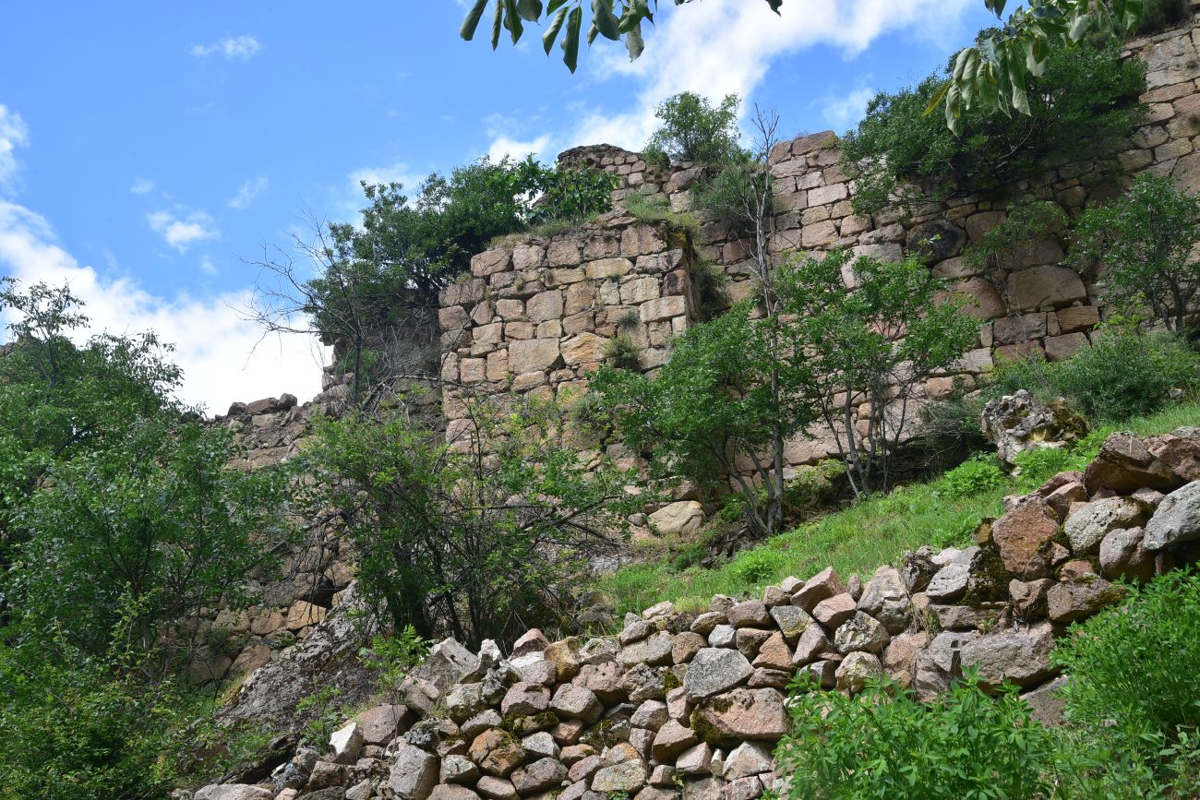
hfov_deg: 39.6
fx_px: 1667
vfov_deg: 27.0
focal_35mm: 50
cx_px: 600
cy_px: 400
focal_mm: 50
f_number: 13
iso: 320
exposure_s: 1/125
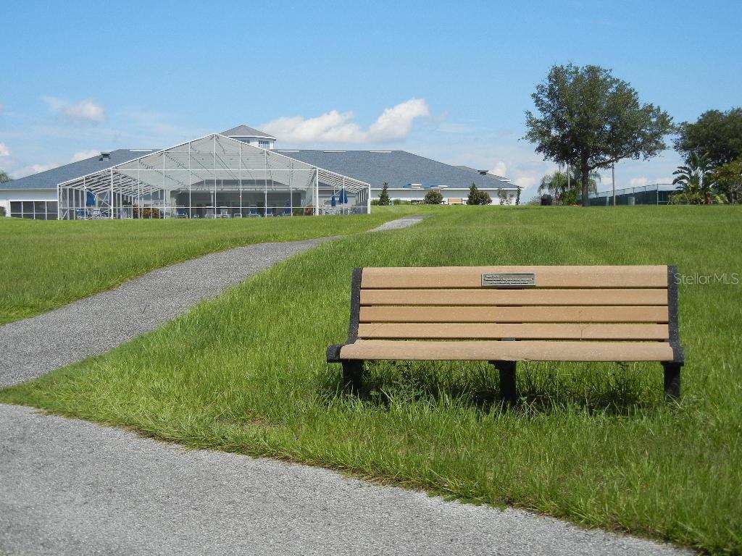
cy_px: 278
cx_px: 371
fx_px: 1115
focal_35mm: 52
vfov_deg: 28.0
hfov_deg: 36.8
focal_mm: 9.3
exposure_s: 1/366
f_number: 7.8
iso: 160
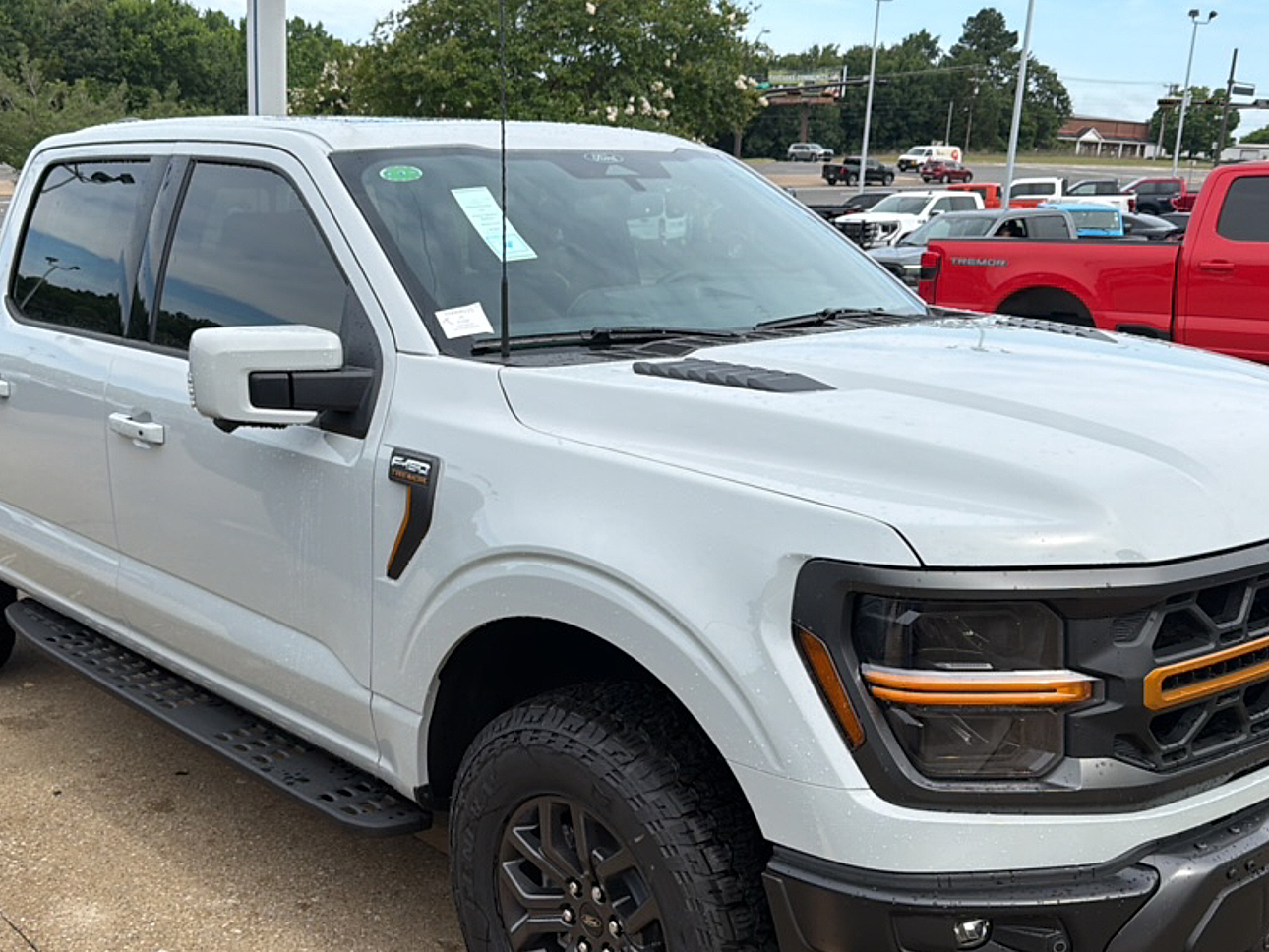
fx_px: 1137
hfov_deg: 58.1
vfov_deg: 45.4
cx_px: 538
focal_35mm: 31
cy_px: 530
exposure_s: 1/2703
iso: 80
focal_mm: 6.76
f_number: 1.78
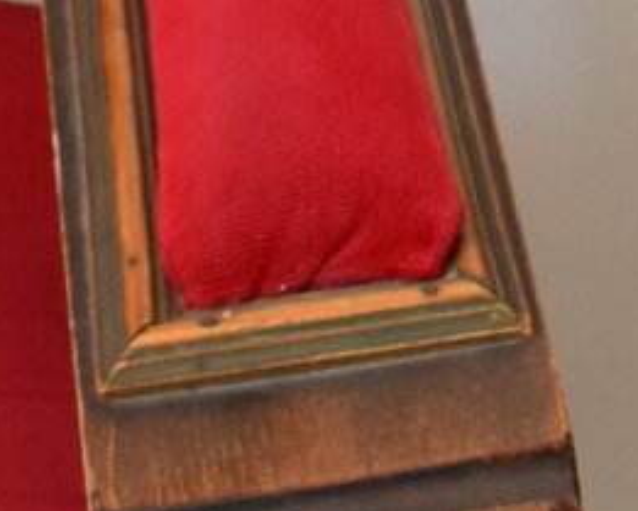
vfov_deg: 5.3
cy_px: -1020
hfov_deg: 6.7
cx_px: 1409
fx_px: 5213
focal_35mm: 276
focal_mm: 20
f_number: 4
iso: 800
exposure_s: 1/60
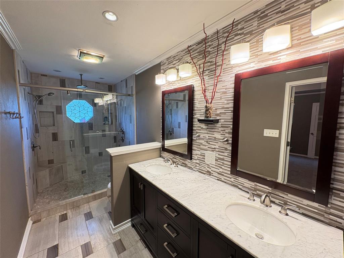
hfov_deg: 102.1
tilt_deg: -5.2
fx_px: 139
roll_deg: +0.0
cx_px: 172
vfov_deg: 85.7
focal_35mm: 14
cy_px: 129
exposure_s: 1/60
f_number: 2.2
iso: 160
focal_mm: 2.22
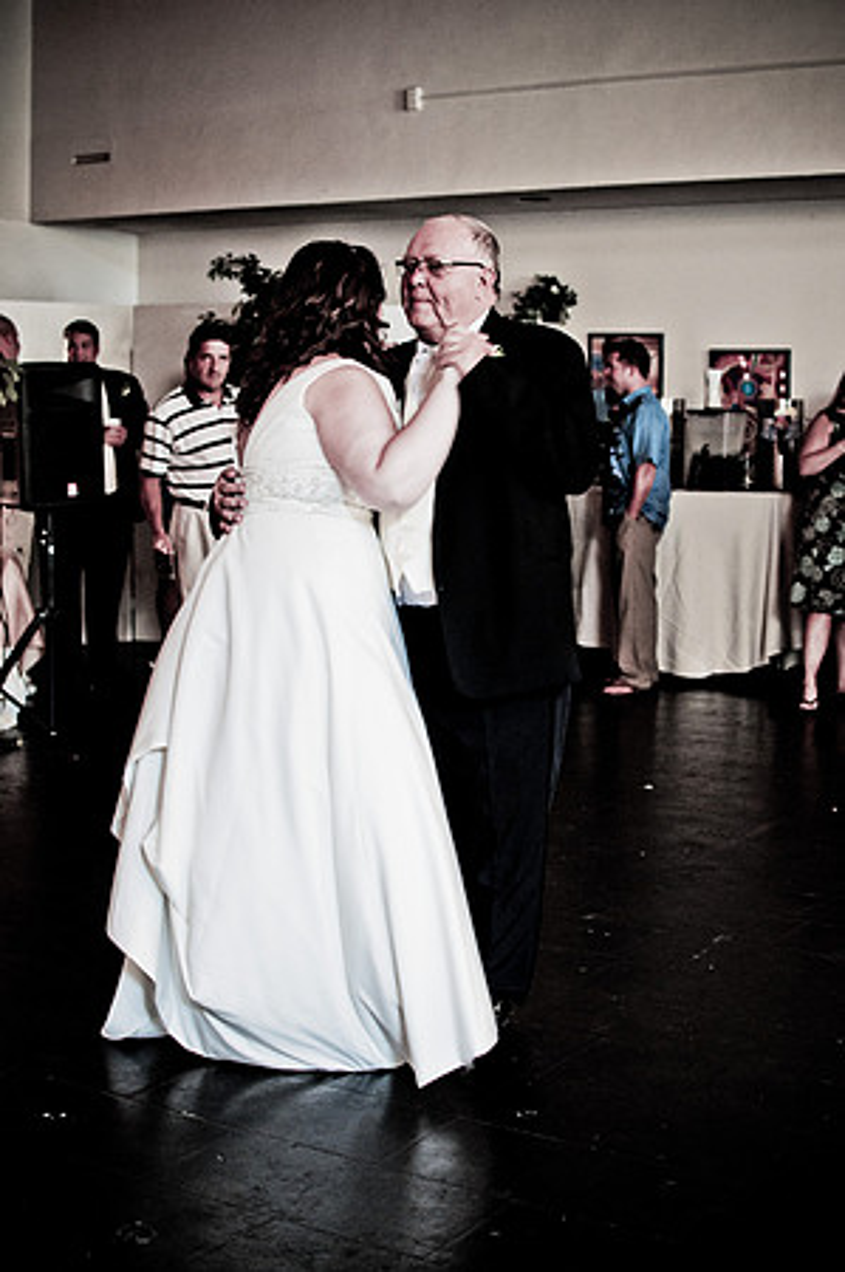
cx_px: 422
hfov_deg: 25.7
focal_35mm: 52
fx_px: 1853
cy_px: 636
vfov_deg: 37.9
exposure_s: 1/30
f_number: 2.8
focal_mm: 35
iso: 1100
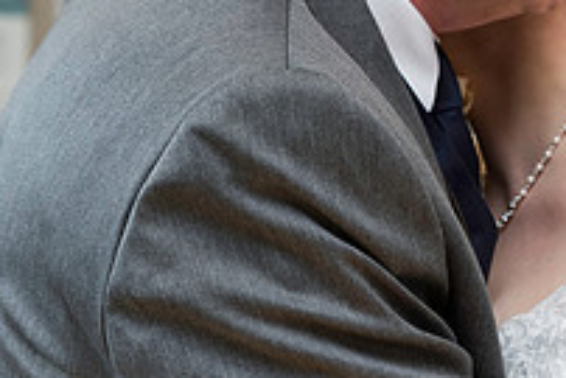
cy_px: -63
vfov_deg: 6.8
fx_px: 3162
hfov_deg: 10.2
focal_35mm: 201
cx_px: 493
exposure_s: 1/200
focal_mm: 70
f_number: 4.5
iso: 640
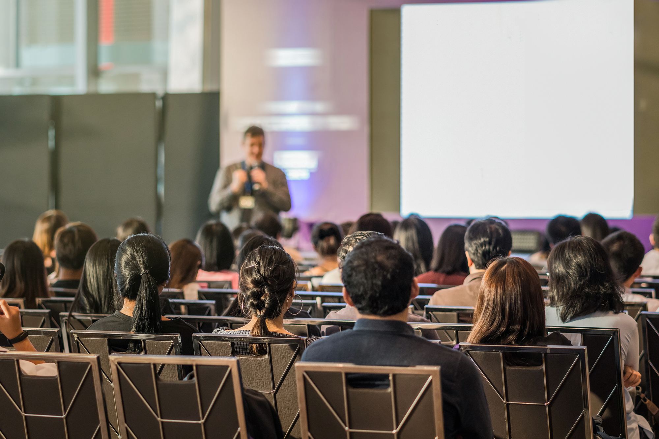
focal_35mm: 128
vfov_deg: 10.8
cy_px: 220
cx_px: 330
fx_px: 2334
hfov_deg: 16.1
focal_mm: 85
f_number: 2.2
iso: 1000
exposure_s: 1/125
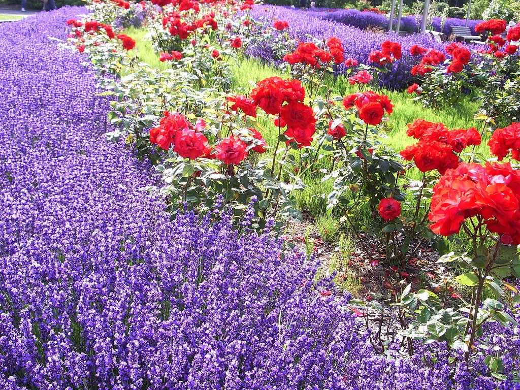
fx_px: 616
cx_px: 260
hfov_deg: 45.8
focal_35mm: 41
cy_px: 195
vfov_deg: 35.1
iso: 50
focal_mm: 6.8
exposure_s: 1/100
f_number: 4.6
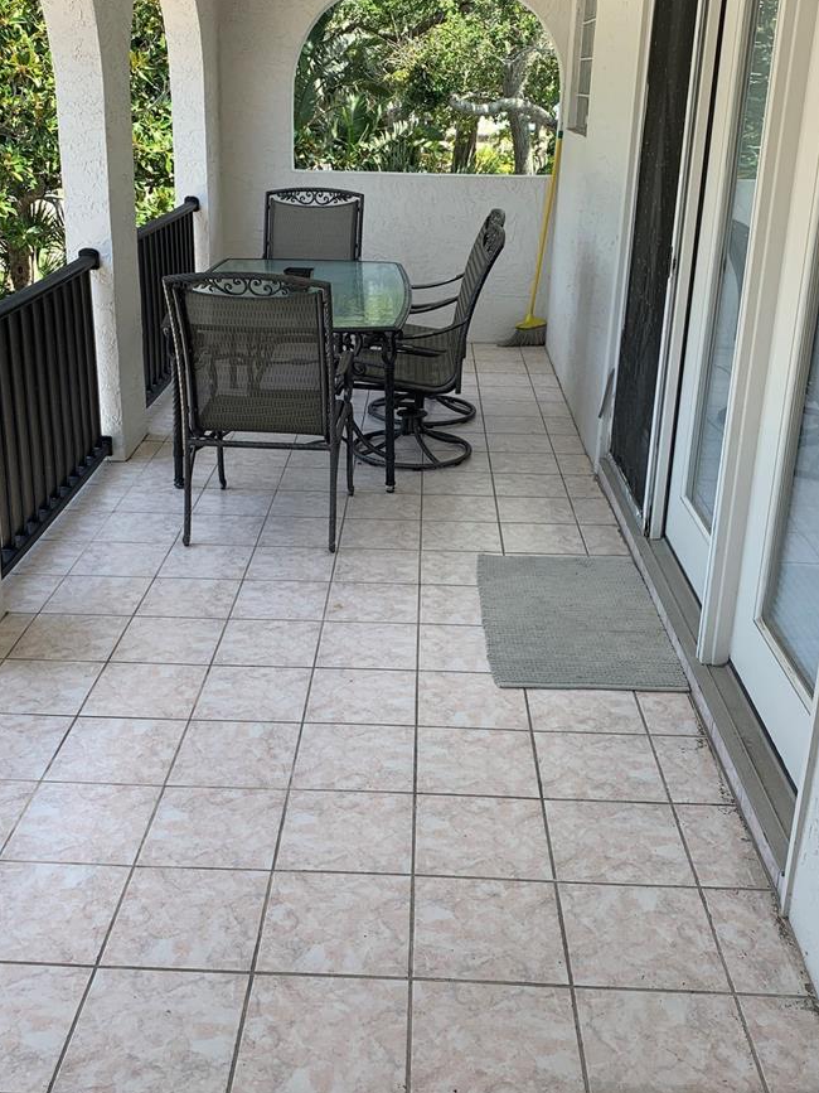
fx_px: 1136
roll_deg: -1.9
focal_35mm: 36
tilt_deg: -19.7
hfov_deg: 39.6
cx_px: 377
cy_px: 506
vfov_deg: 51.3
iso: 25
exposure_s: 1/322
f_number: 1.8
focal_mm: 4.25
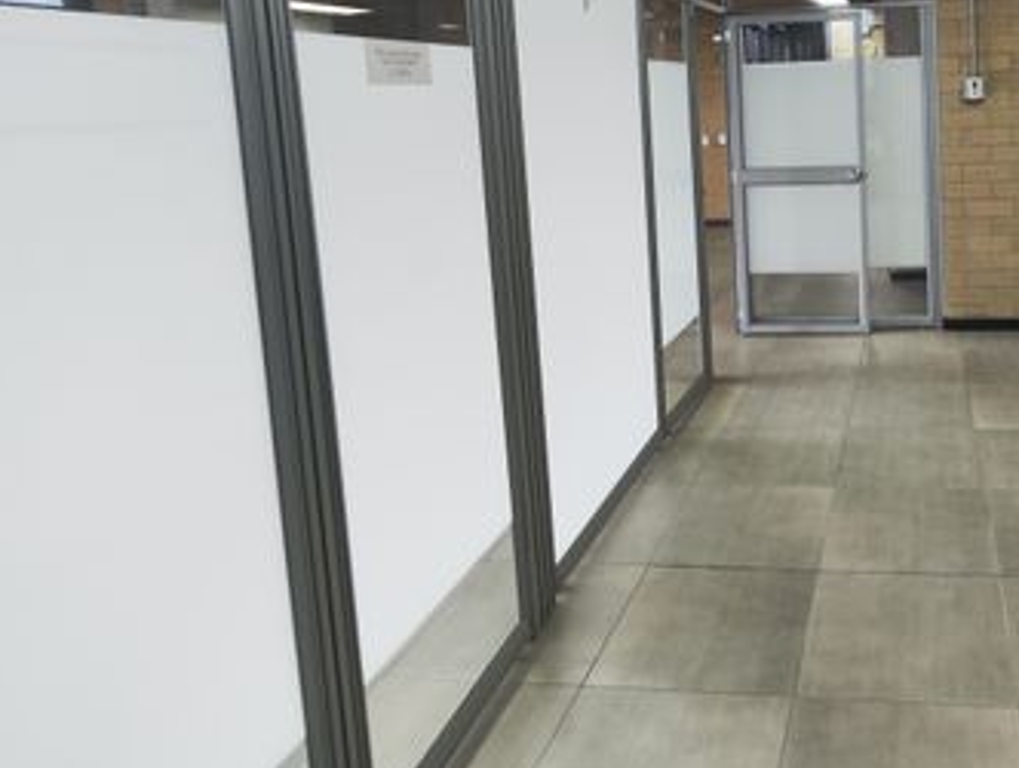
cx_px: 813
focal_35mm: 28
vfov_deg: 47.6
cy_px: 175
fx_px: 825
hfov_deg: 58.6
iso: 200
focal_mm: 2.16
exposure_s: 1/30
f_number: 2.2
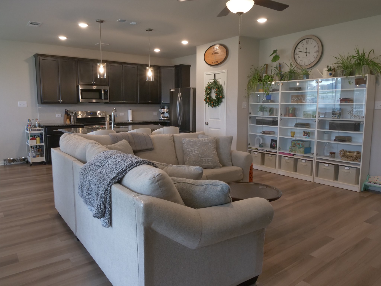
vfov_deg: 53.1
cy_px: 143
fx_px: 286
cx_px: 190
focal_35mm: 26
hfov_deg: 67.3
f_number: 8
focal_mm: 13
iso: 1250
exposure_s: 1/25
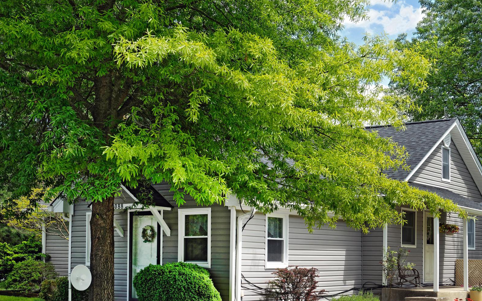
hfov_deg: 40.1
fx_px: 657
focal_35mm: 50
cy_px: 170
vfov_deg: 25.8
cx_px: 289
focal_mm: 38
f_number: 10
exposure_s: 1/200
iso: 320
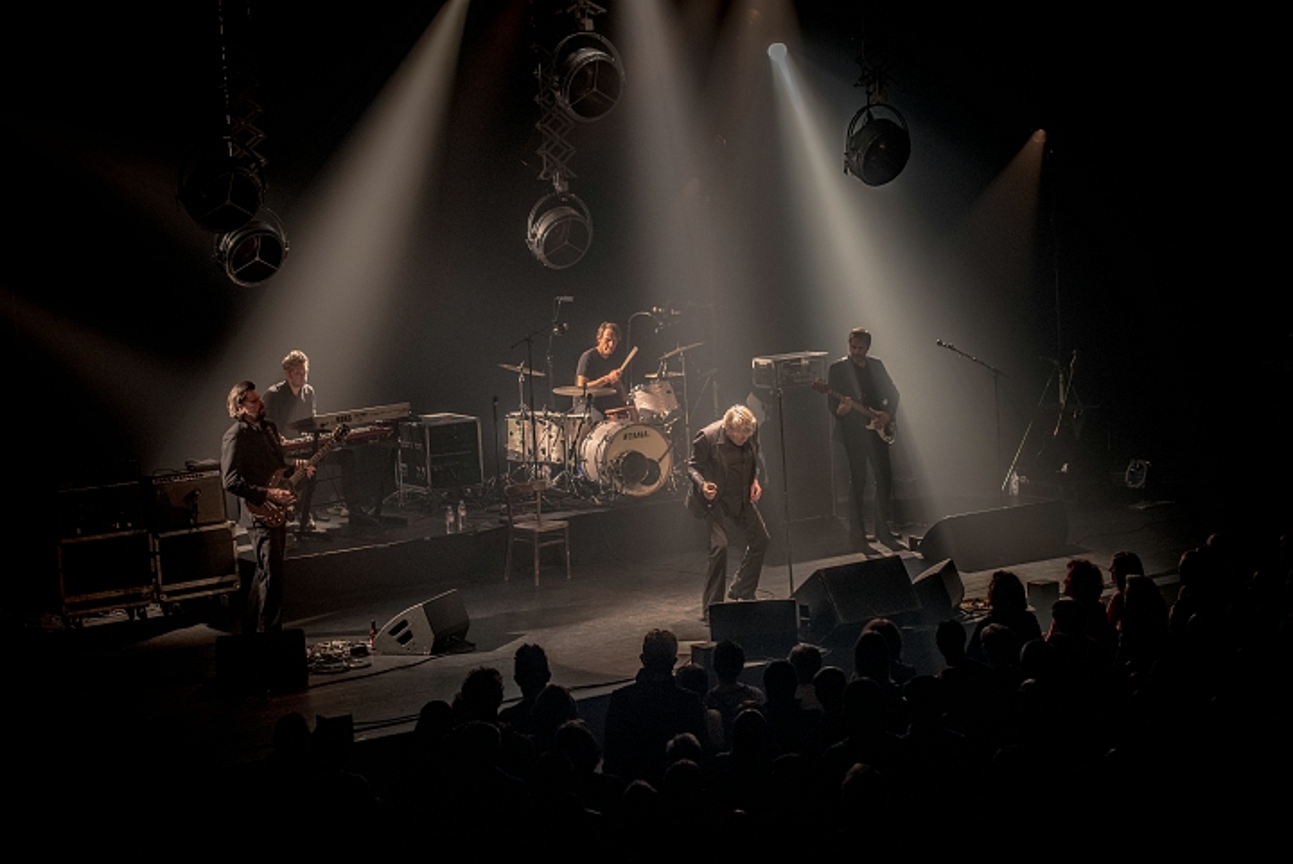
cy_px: 432
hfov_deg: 28.8
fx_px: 2516
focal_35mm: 70
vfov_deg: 19.5
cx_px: 646
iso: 1600
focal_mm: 70
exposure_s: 1/100
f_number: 2.8
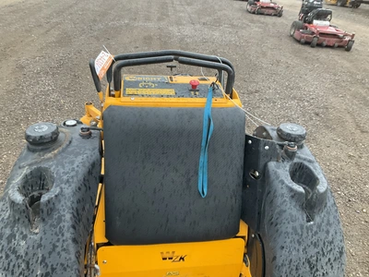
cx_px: 184
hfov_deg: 61.7
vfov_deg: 48.2
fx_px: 309
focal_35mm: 29
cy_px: 138
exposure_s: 1/71
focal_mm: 3
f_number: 1.8
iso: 64
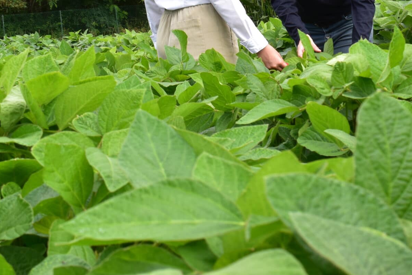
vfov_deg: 14.4
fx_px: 1065
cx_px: 357
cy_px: -9
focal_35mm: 93
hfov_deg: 21.5
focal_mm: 29
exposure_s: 1/250
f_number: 10
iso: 400
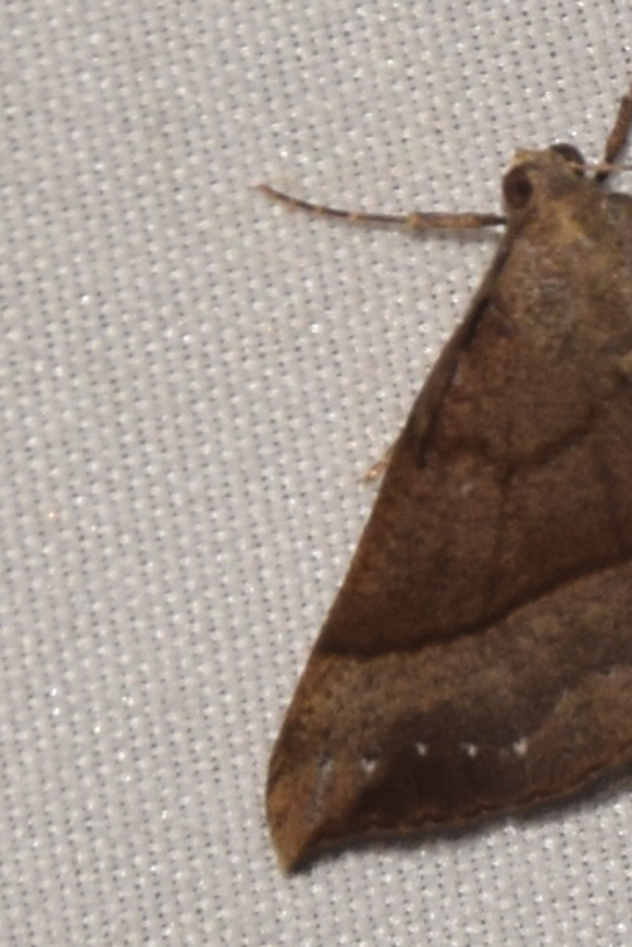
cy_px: 446
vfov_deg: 5.3
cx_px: 648
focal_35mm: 390
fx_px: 10269
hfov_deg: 3.5
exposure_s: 1/160
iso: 100
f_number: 13
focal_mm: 140
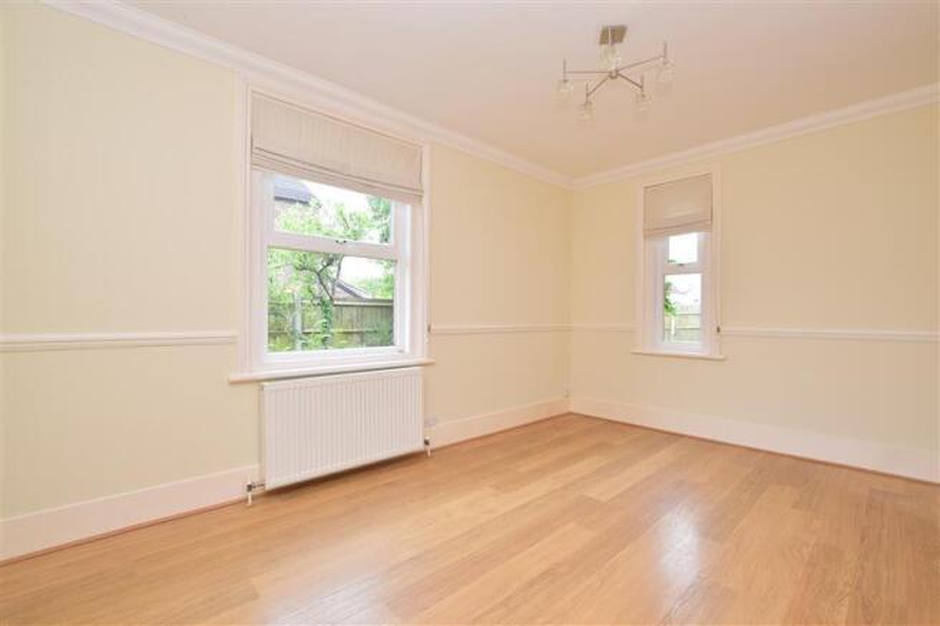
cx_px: 470
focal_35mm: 15
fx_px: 392
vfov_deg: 77.3
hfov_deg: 100.4
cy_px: 313
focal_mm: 10
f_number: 7.1
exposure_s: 1/8
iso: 250
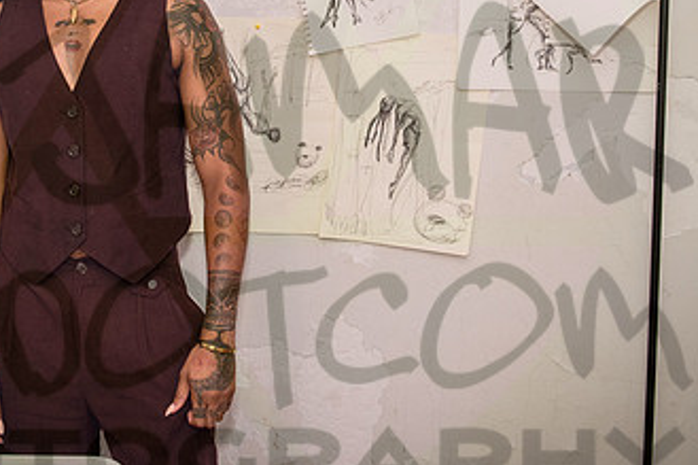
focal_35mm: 60
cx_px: 262
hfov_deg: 33.3
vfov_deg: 22.0
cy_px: 41
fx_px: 1163
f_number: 4.5
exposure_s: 1/200
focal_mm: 29
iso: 1250
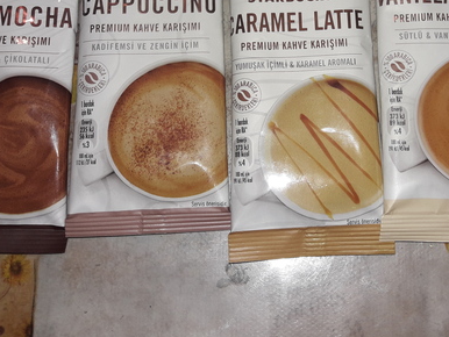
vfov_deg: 28.3
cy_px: 49
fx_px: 649
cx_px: 292
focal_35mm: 50
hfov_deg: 37.8
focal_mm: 3.7
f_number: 1.9
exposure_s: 1/187
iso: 40
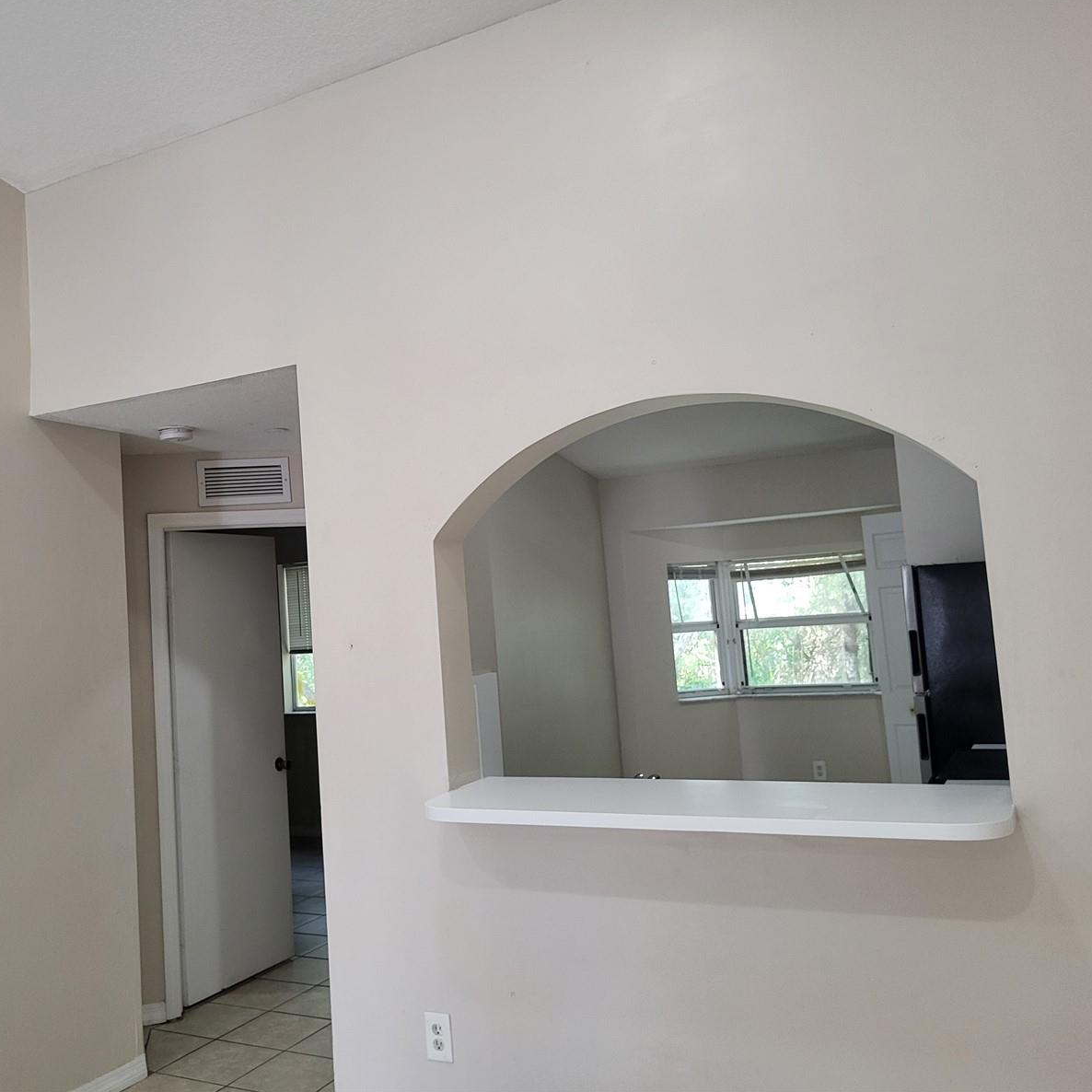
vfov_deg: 52.5
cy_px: 540
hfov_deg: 51.9
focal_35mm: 31
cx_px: 405
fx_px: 1106
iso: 320
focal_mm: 5.4
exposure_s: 1/120
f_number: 1.8
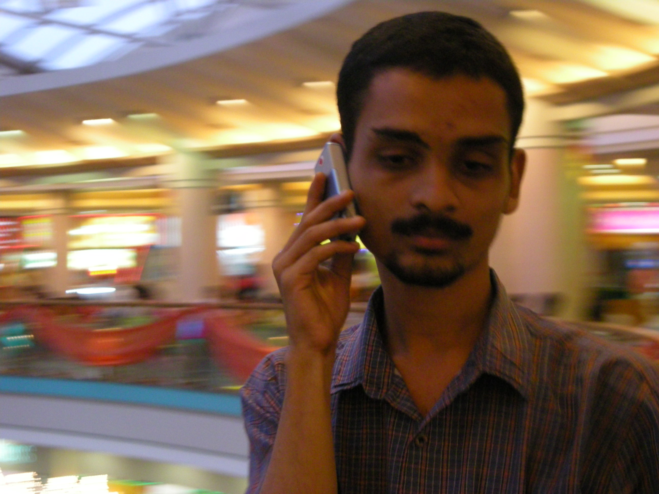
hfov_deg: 18.7
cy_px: 247
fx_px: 1999
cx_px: 330
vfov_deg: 14.1
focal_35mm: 105
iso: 400
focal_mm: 17.1
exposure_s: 1/12.6
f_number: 4.7
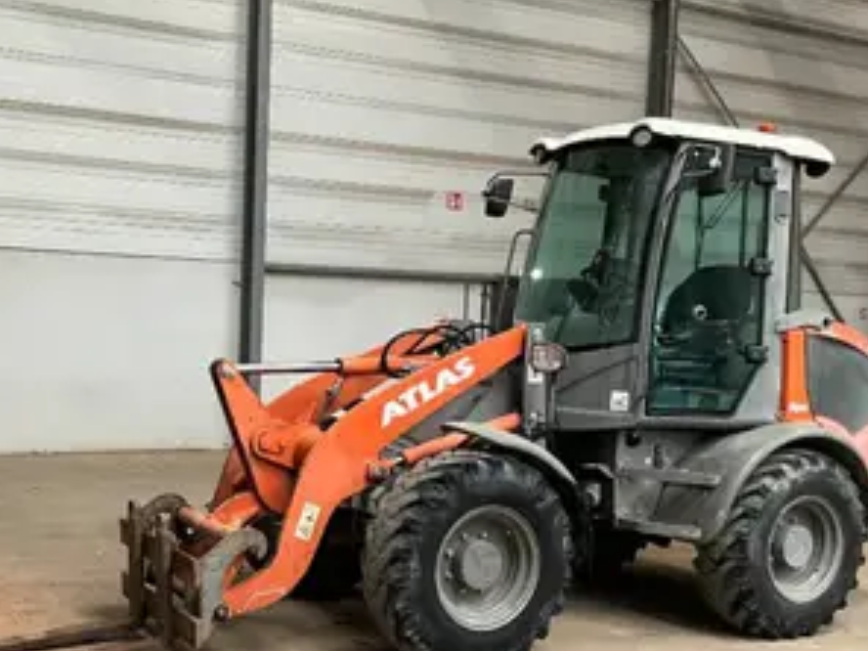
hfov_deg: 40.0
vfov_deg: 30.7
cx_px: 293
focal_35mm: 47
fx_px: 1179
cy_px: 425
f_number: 1.8
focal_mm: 3
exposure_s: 1/73
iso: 64
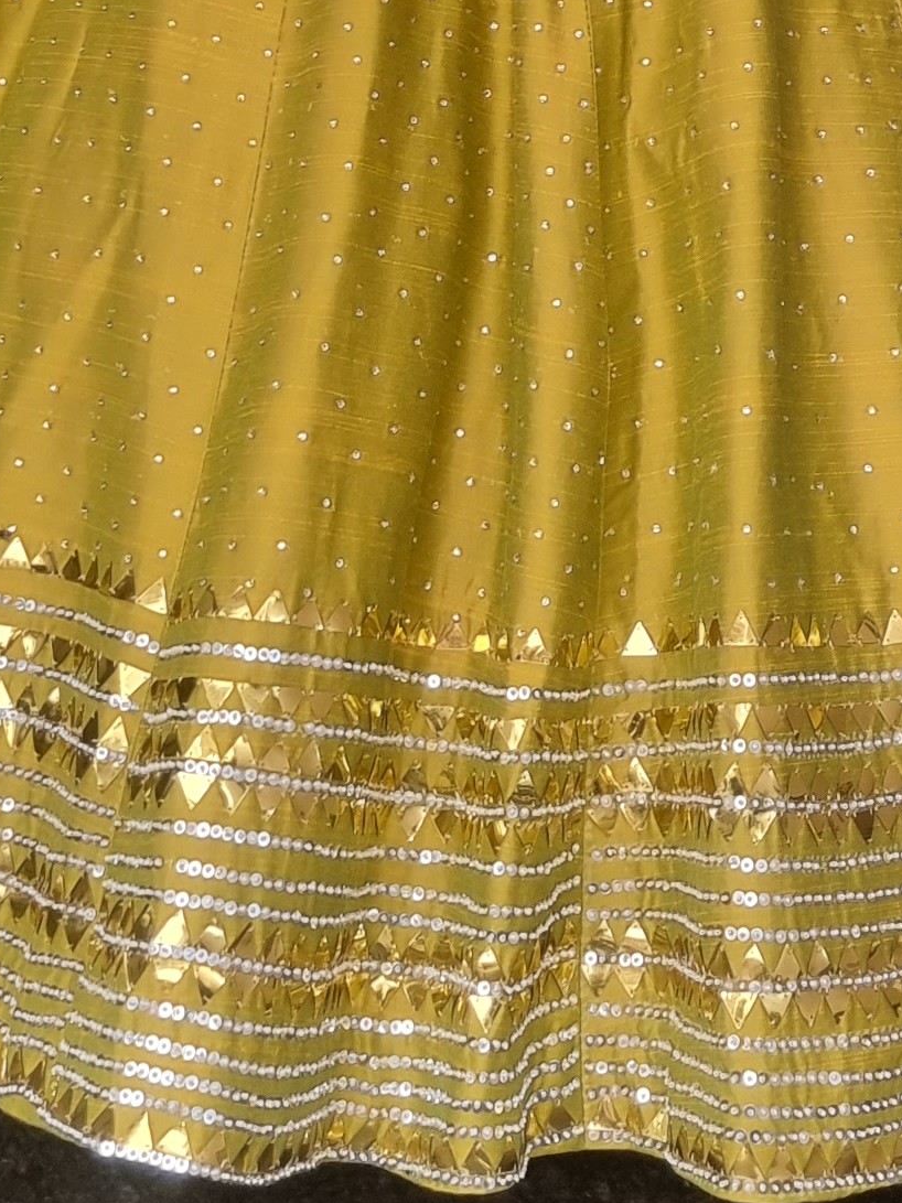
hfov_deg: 16.7
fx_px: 3058
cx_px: 656
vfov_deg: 20.0
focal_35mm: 88
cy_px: -462
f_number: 1.8
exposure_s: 1/100
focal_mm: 6.7
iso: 125
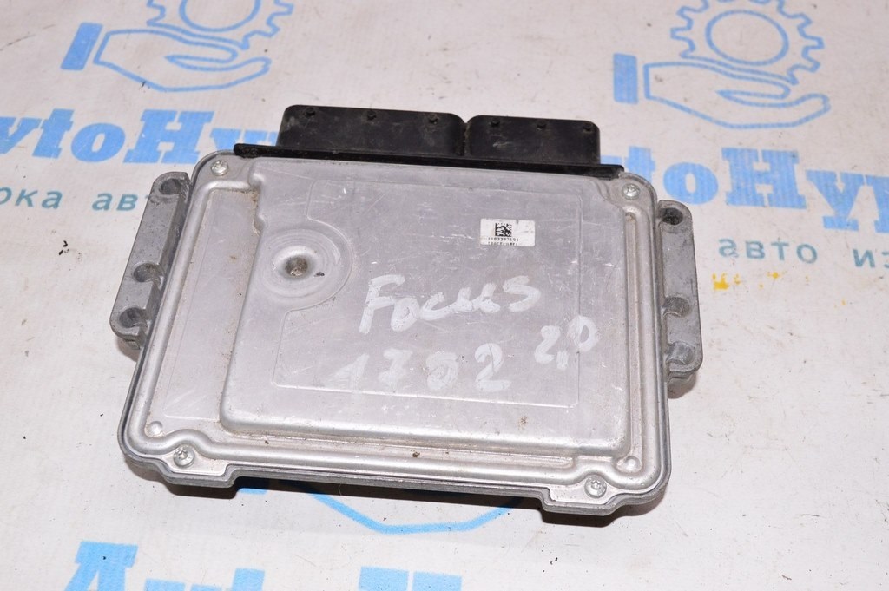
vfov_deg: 33.0
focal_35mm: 40
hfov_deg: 48.0
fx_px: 999
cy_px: 296
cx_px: 444
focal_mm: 27
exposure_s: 1/160
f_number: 8
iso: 1600
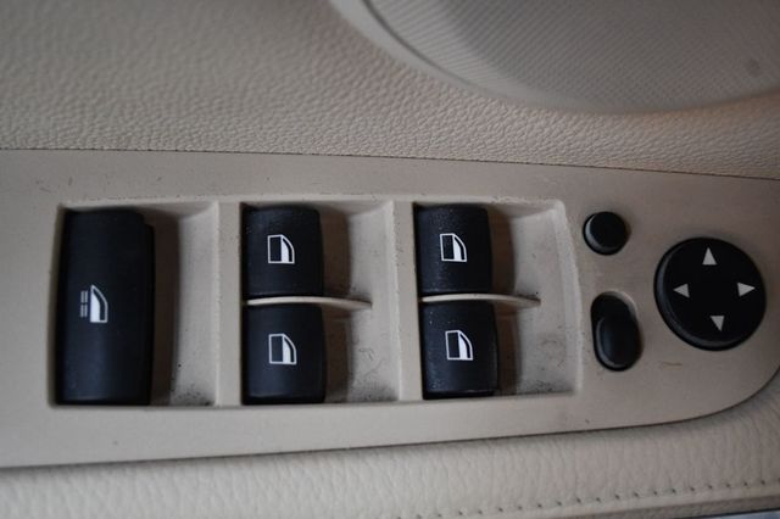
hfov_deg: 43.6
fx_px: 974
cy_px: 260
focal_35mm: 45
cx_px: 390
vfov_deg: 29.8
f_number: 4.5
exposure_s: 1/125
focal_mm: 30
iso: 3200
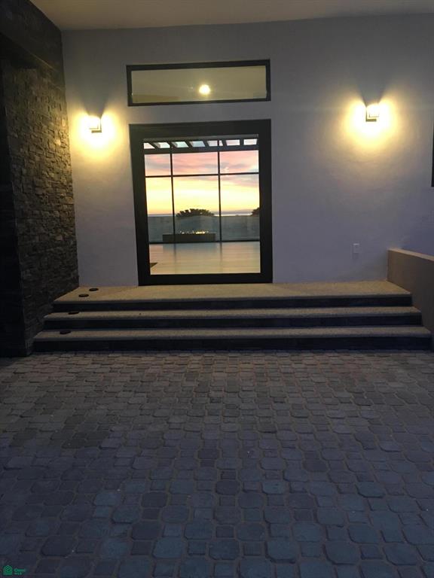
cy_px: 289
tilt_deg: -8.2
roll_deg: +1.7
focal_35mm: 29
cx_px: 217
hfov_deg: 48.2
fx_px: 485
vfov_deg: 61.7
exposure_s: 1/10
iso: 100
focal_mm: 4.15
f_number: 2.2
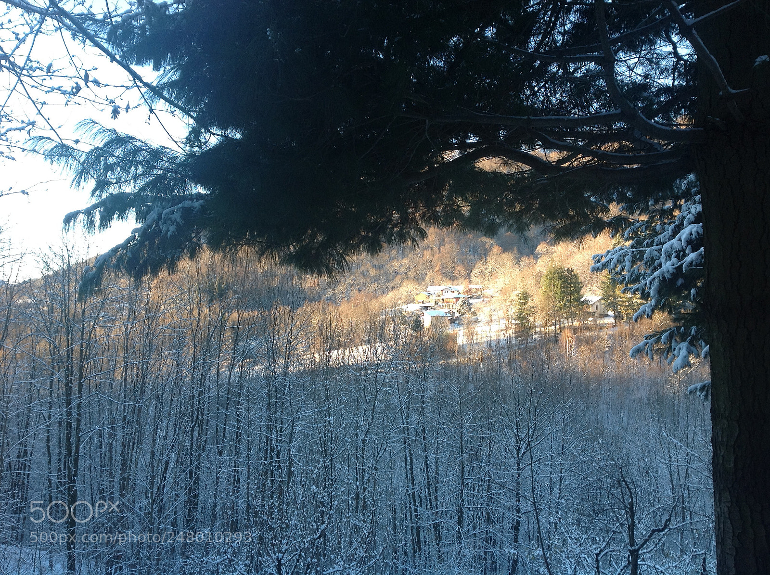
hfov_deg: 52.7
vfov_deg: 40.6
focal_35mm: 35
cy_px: 288
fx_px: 777
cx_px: 385
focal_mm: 4.28
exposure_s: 1/120
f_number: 2.4
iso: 50
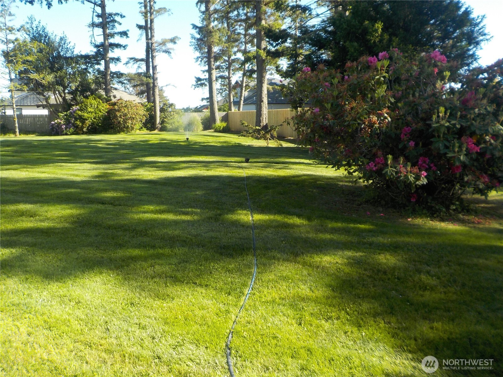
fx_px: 436
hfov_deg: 60.0
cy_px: 188
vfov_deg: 46.8
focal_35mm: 30
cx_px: 252
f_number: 3.3
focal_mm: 4.1
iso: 125
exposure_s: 1/400
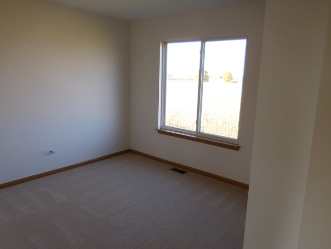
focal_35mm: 25
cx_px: 166
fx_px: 239
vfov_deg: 54.9
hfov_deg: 69.4
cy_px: 124
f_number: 3.3
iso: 125
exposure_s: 1/100
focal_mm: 4.5
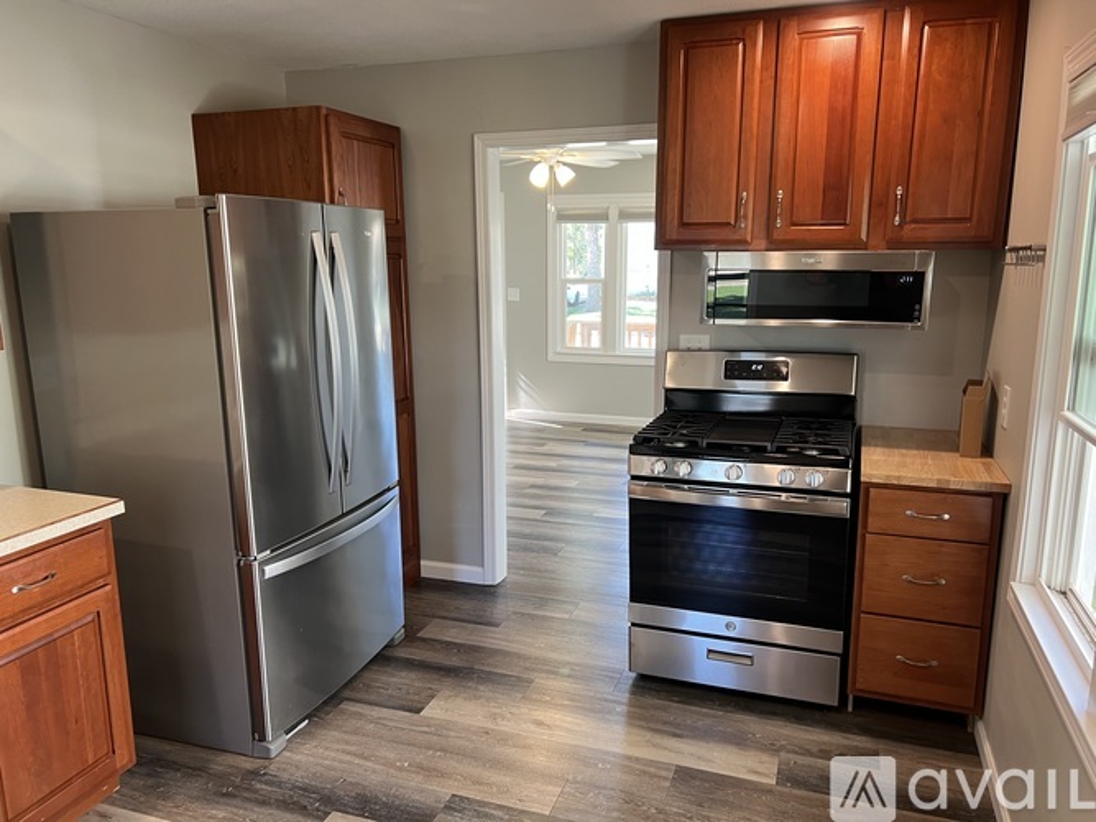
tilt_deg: -11.4
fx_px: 823
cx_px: 548
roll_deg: +0.2
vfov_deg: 53.0
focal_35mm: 26
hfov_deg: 67.3
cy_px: 411
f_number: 1.5
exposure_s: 1/60
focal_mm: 5.7
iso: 100
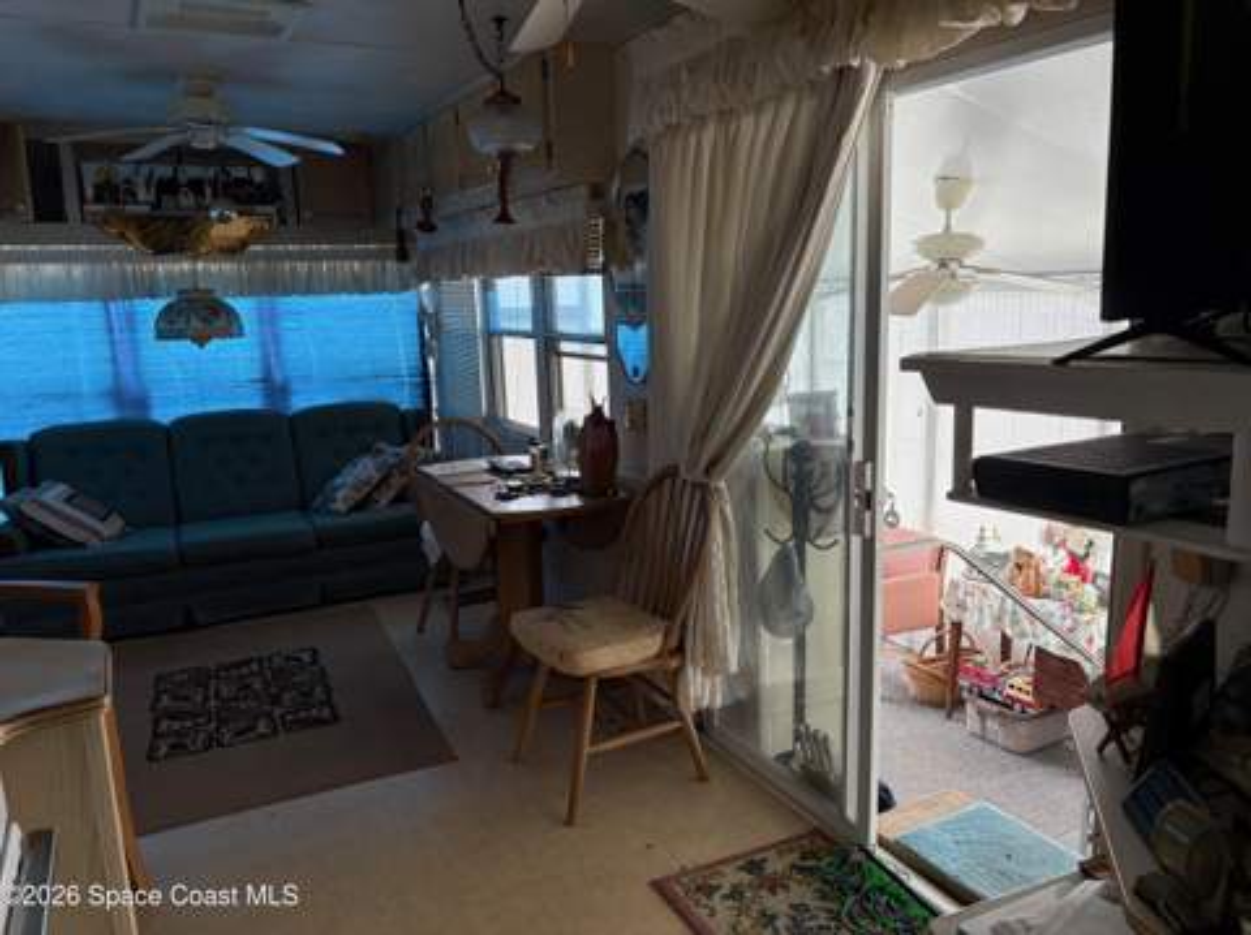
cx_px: 626
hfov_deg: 67.4
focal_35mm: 26
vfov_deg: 53.0
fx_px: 939
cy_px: 468
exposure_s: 1/60
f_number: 1.6
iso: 125
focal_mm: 5.96
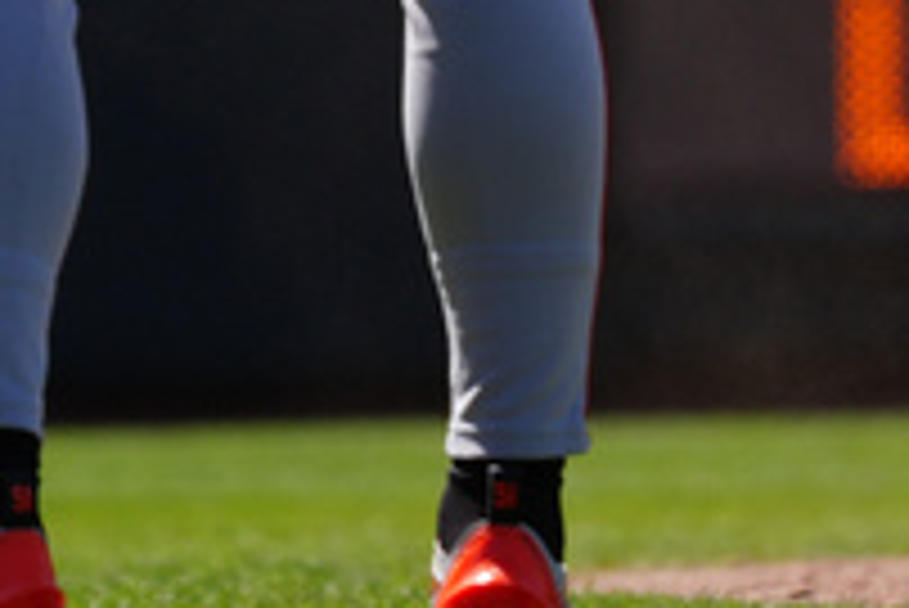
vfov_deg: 0.9
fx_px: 38406
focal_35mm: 1520
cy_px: -622
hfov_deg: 1.4
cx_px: 972
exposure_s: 1/3200
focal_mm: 300
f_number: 2.8
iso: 250
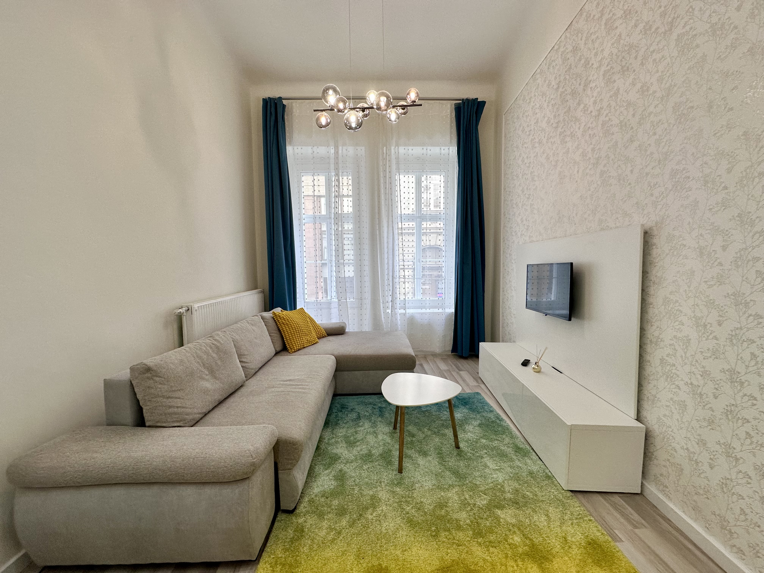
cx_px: 382
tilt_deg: -3.3
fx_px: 309
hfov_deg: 102.1
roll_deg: +0.7
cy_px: 286
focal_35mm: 14
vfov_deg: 85.7
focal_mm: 2.22
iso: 100
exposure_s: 1/100
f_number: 2.2
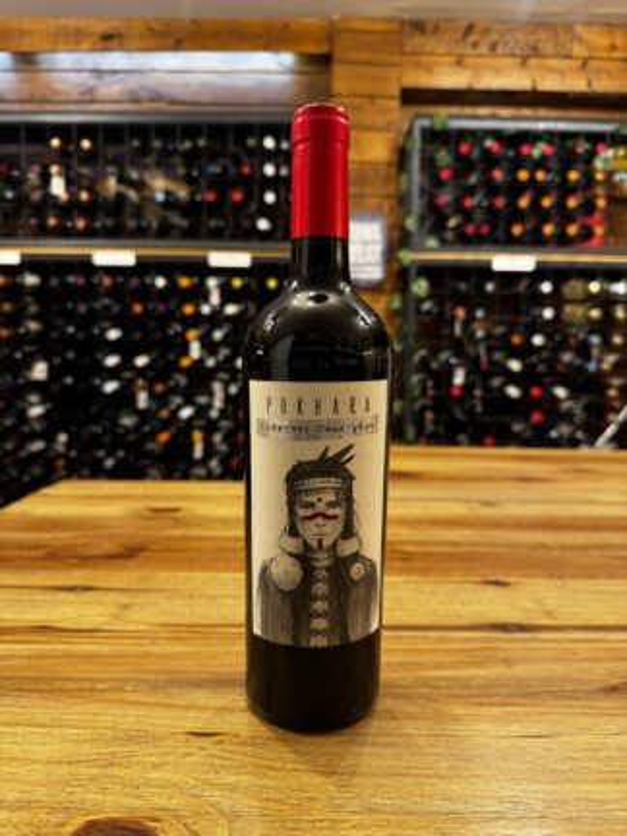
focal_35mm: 24
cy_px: 418
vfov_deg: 71.6
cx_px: 314
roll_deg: -0.7
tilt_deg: -5.2
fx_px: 580
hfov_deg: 56.8
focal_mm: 6.76
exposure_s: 1/50
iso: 250
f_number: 1.78
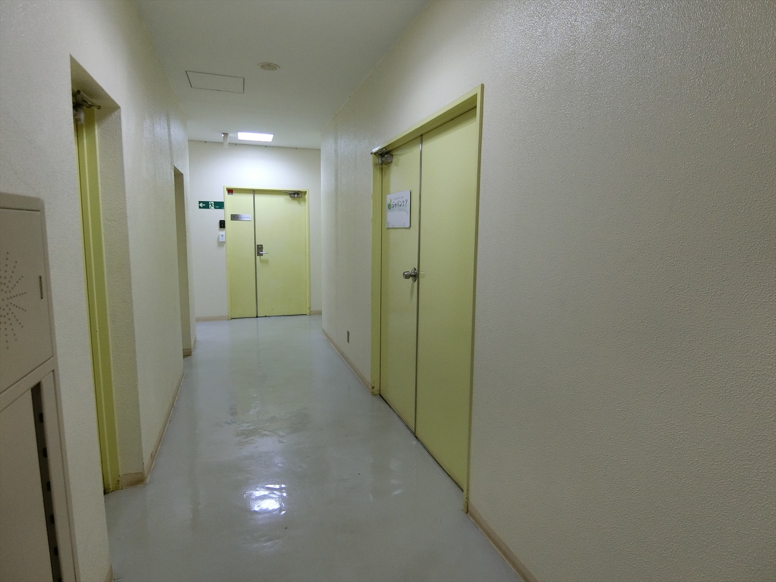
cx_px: 388
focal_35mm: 19
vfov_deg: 68.7
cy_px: 291
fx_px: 426
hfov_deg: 84.7
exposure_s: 1/125
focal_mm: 4.06
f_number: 2.7
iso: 250
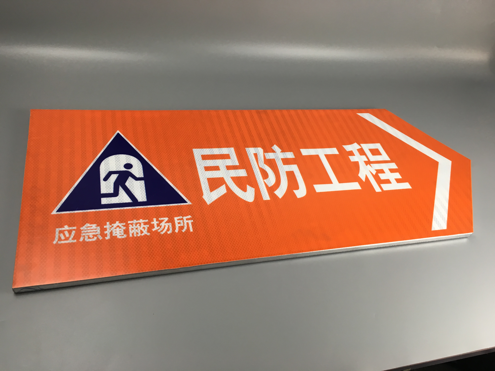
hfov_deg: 61.7
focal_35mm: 29
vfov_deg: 48.2
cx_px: 248
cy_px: 186
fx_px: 415
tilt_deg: -44.9
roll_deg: -15.6
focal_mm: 4.15
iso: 25
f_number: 2.2
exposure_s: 1/33
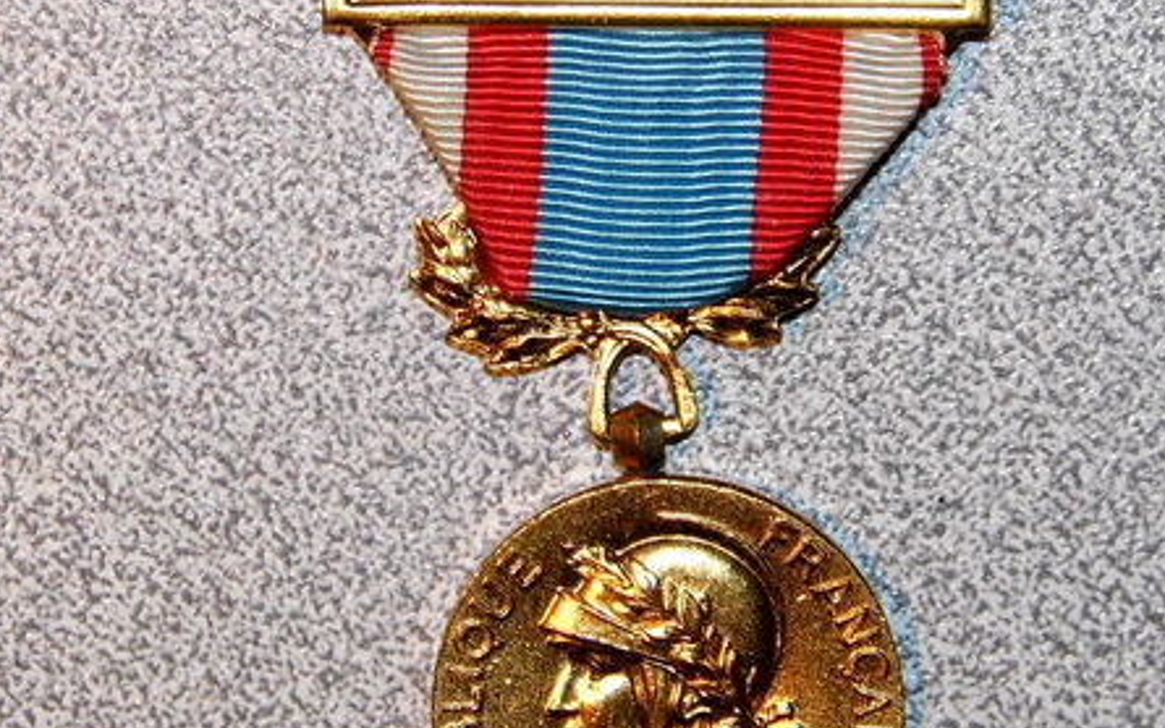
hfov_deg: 10.9
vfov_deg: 6.8
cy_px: 175
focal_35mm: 193
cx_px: 647
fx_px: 6127
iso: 100
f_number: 4.2
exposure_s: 1/60
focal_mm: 14.6
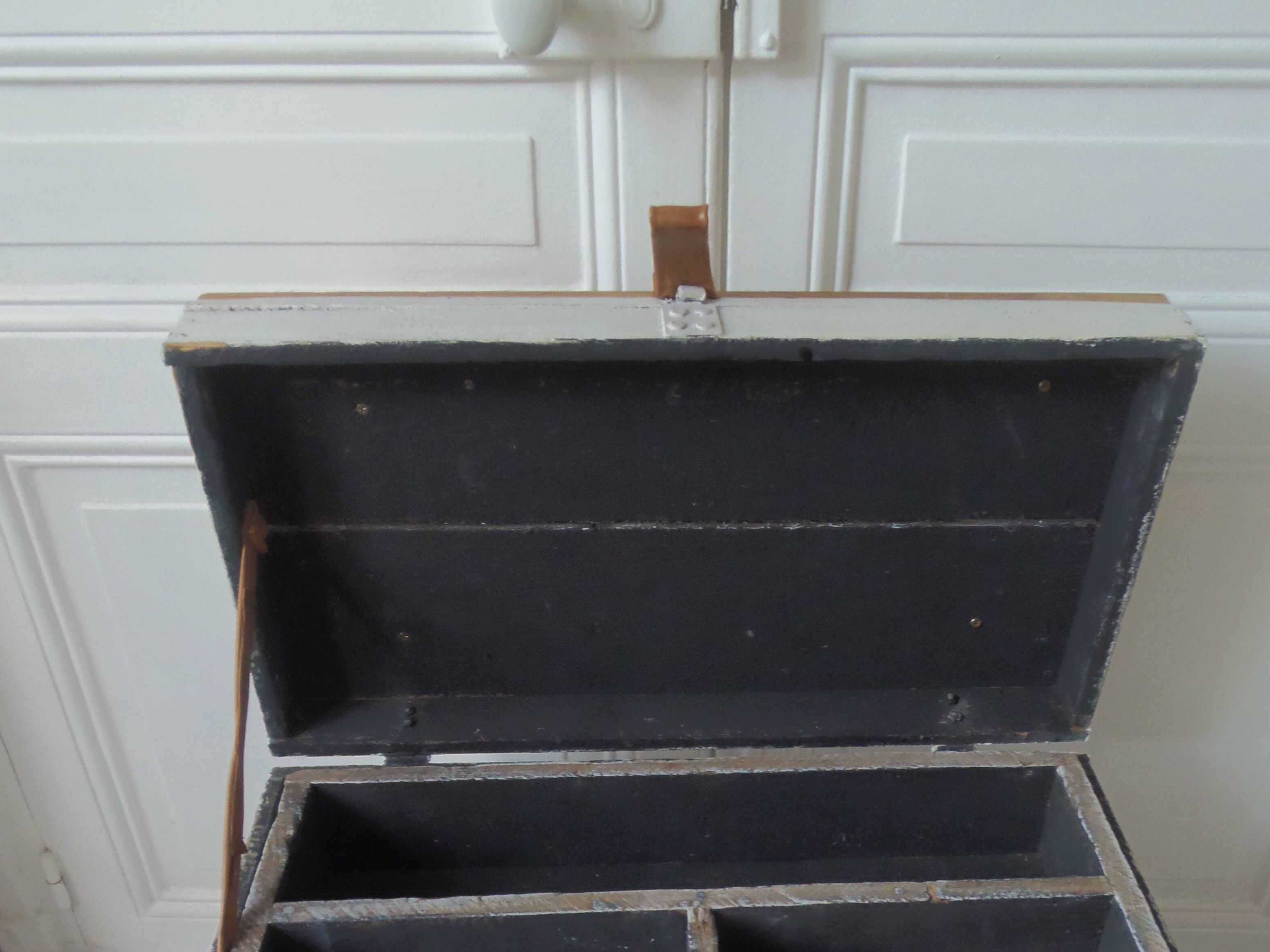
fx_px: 1211
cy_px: 690
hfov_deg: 55.4
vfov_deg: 41.9
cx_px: 633
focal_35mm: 33
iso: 160
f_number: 2.9
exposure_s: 1/30
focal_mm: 4.3
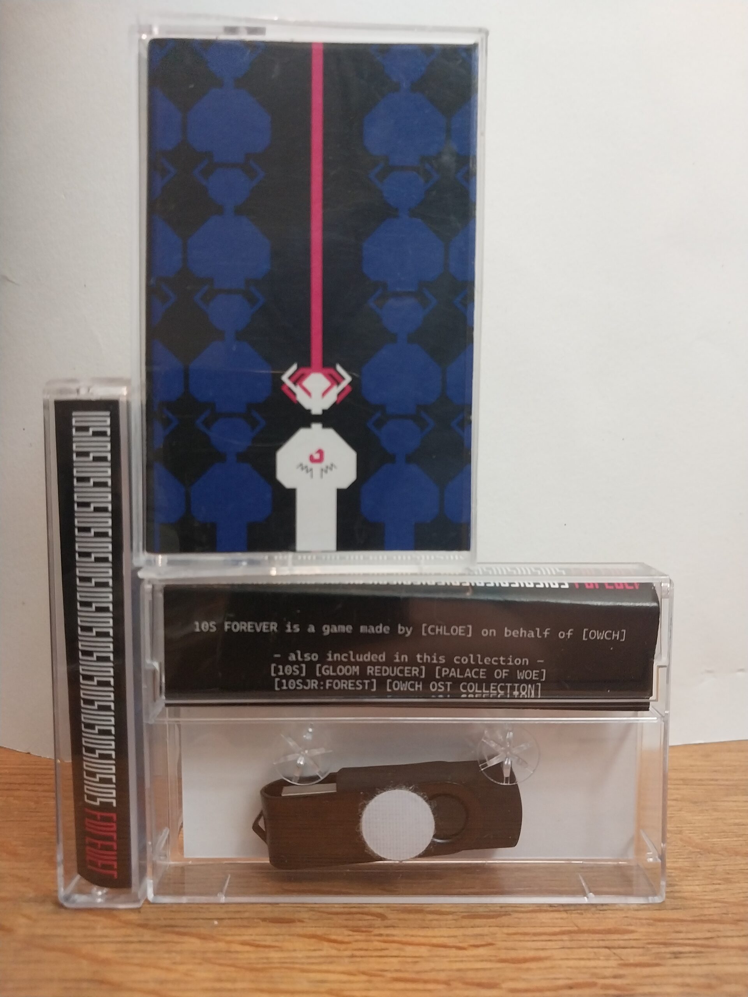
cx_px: 374
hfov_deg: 53.1
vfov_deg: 67.3
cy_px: 498
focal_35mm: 26
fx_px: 749
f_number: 1.8
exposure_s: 1/40
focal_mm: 4
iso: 320
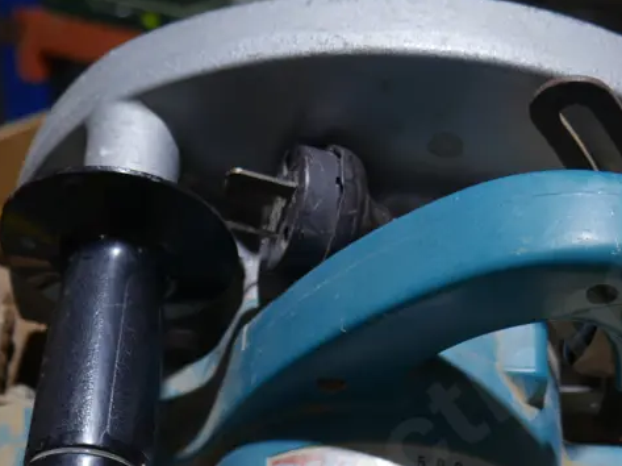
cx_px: 372
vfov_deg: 18.3
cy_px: 482
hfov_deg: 25.0
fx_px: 1400
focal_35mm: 78
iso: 200
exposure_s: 1/60
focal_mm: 18
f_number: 4
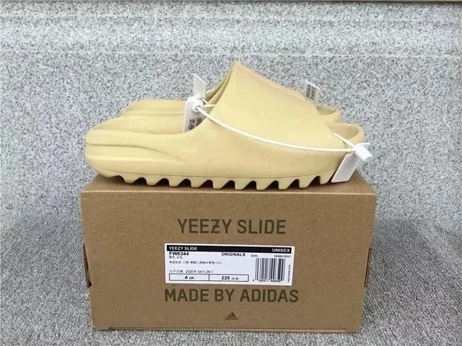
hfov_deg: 58.4
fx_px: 414
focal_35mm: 31
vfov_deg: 45.4
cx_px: 231
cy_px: 173
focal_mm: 3.3
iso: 25
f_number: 2.4
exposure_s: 1/438
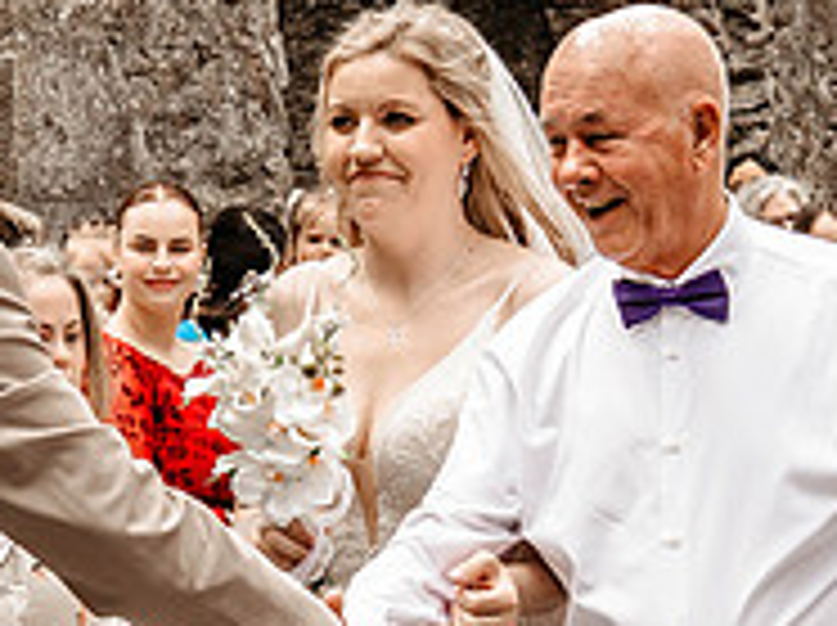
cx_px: 279
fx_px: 3767
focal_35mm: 156
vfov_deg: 9.5
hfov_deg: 12.7
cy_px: 399
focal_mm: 35
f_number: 8
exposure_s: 1/320
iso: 800
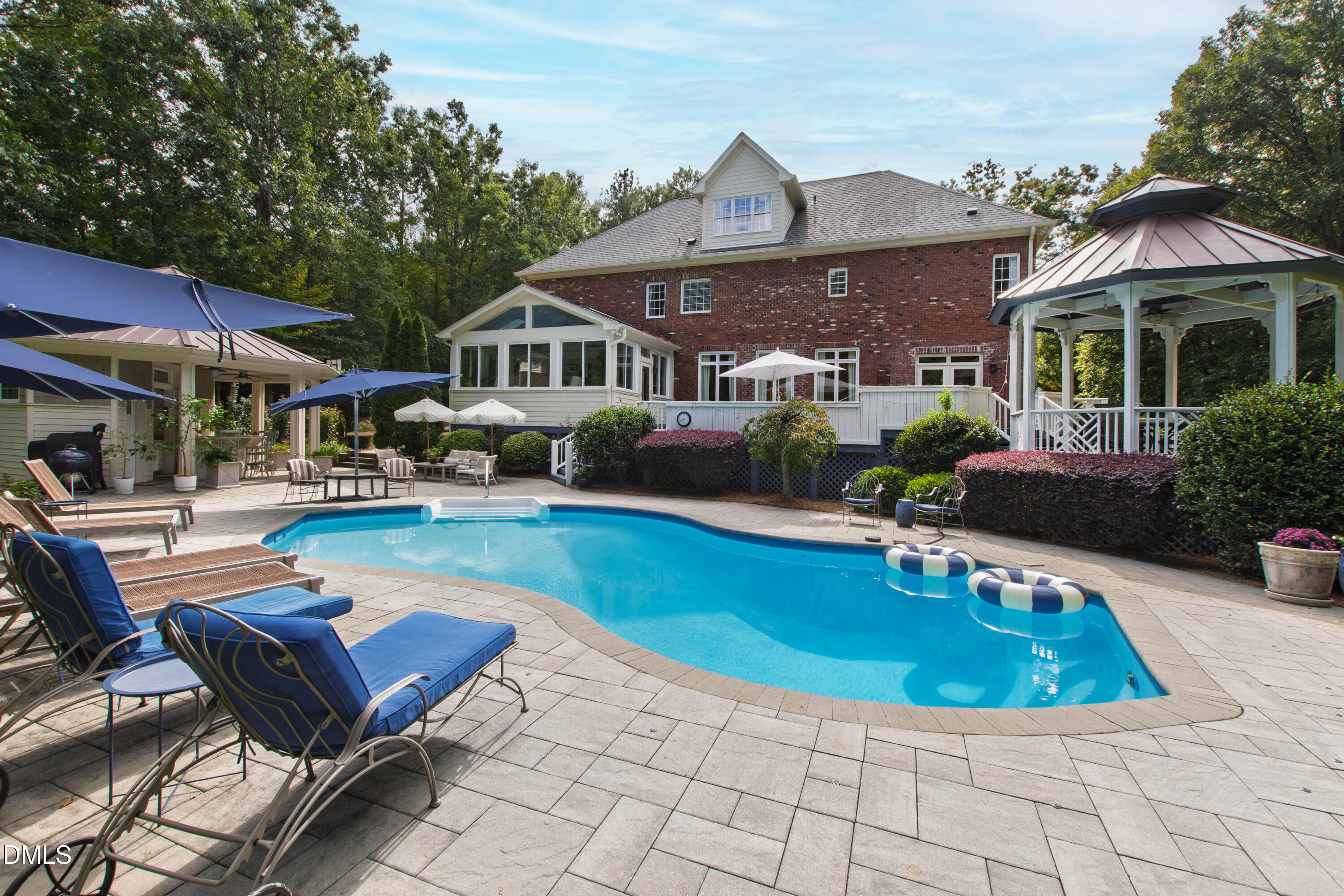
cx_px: 672
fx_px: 560
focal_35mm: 15
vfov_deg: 77.3
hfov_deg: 100.4
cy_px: 448
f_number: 9
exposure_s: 1/160
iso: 320
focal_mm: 10
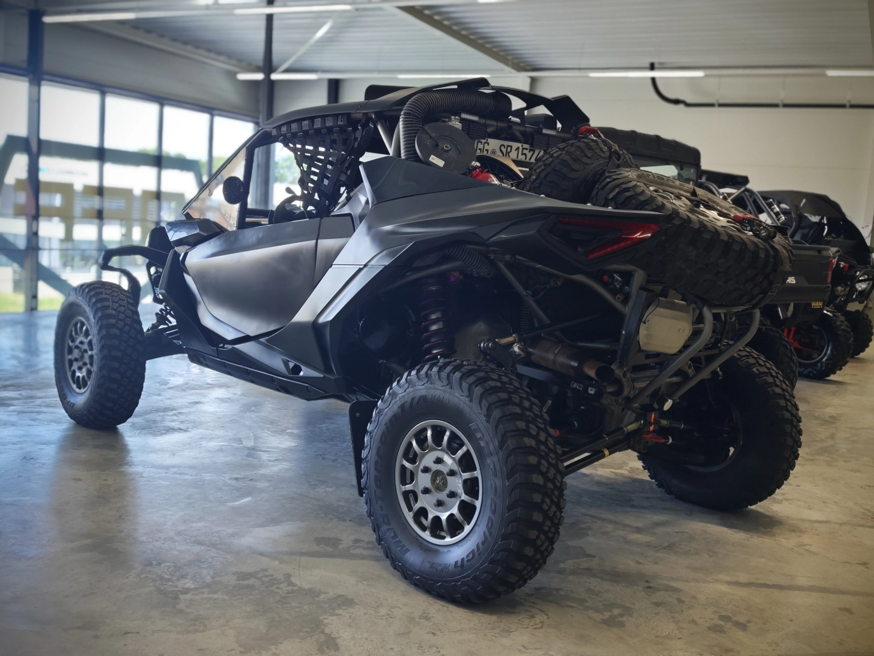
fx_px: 884
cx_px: 437
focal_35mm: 35
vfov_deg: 40.7
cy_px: 328
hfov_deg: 52.6
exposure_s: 1/100
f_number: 1.4
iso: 64
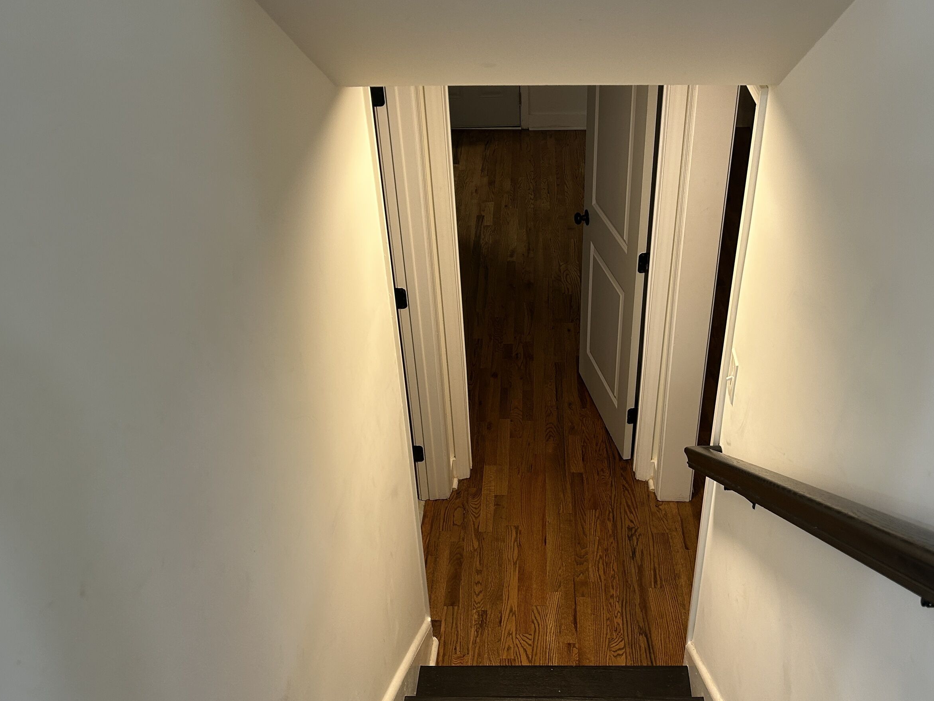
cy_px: 407
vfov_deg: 41.7
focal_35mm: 34
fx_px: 917
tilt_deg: -35.6
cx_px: 529
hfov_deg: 53.8
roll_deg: +1.5
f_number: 1.5
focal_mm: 5.7
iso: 80
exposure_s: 1/60
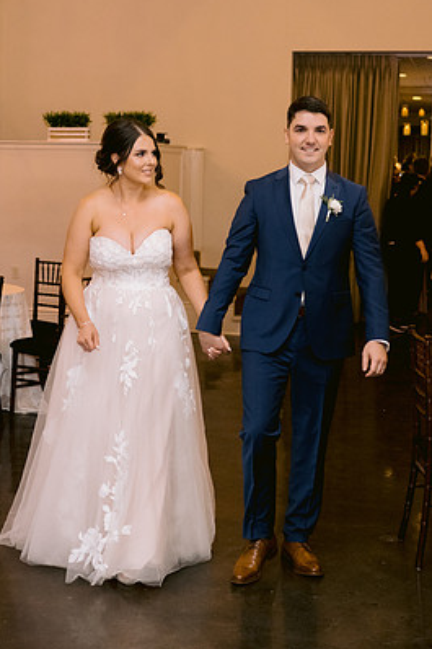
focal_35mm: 70
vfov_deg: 28.8
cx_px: 159
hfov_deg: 19.4
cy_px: 269
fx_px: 1261
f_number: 2.2
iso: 1600
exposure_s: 1/100
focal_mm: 35
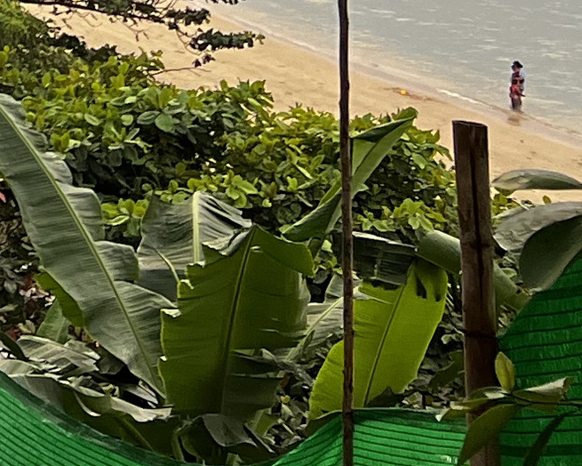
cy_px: -581
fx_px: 2670
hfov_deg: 10.2
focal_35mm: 155
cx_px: -985
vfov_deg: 9.1
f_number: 1.5
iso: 50
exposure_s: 1/434
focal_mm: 5.7
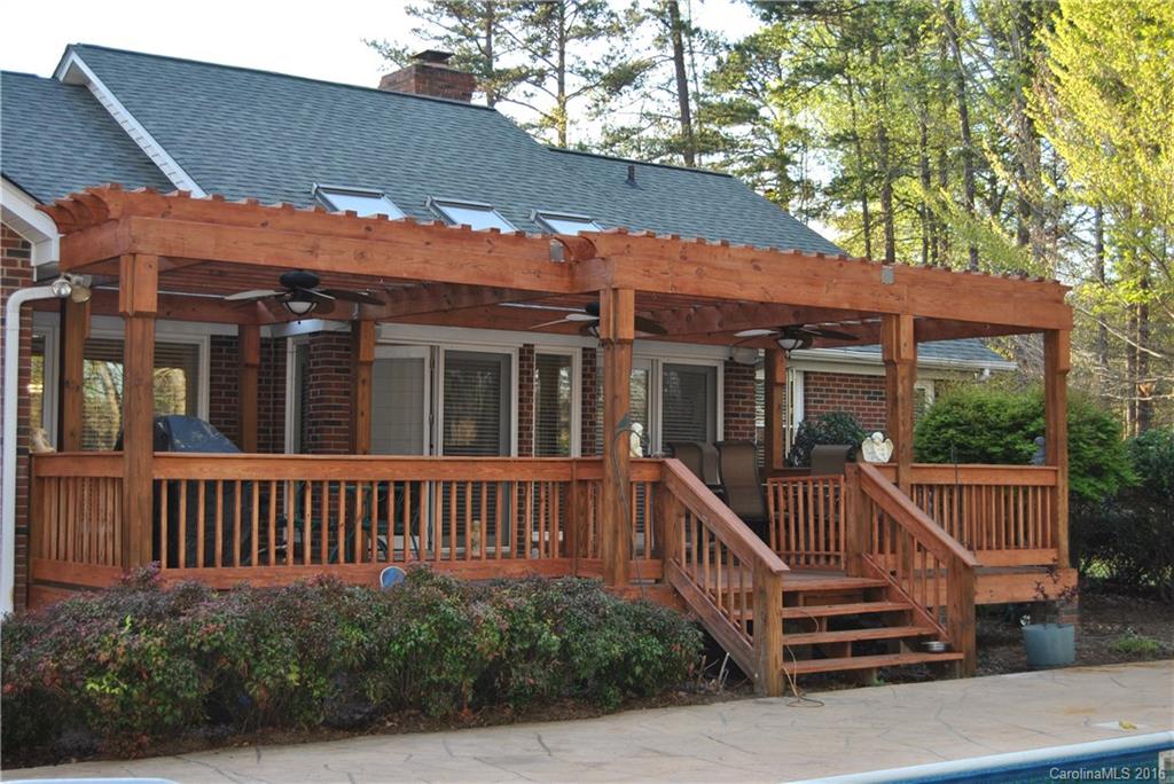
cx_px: 587
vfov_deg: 25.8
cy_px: 392
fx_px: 1713
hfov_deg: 37.8
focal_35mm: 52
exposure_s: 1/125
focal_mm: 35
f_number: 4.5
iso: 160
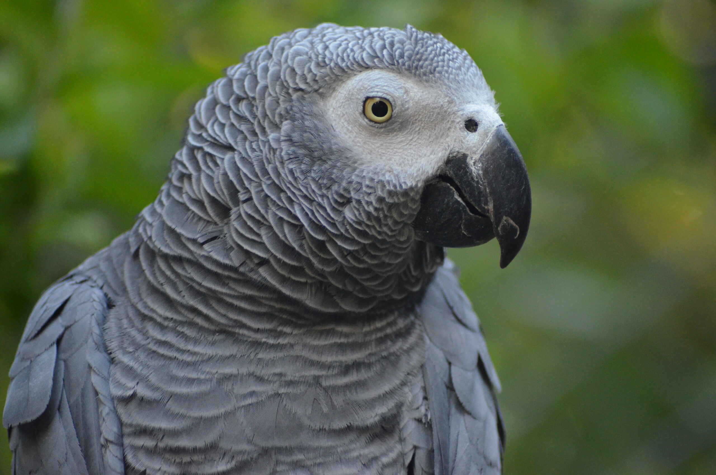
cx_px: 358
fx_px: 4913
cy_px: 238
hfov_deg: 8.3
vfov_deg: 5.5
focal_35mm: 248
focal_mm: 165
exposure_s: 1/500
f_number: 4.5
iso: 2200
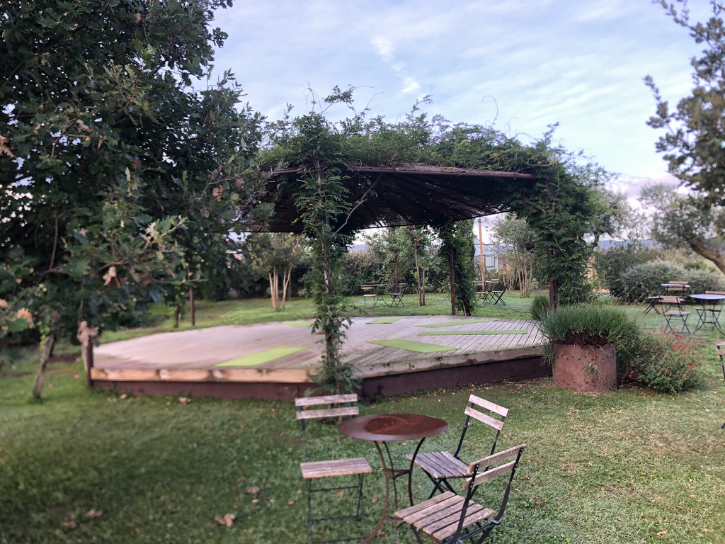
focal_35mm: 28
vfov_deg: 49.7
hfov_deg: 63.4
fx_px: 586
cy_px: 272
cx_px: 362
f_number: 1.8
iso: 32
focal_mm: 3.99
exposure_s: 1/120
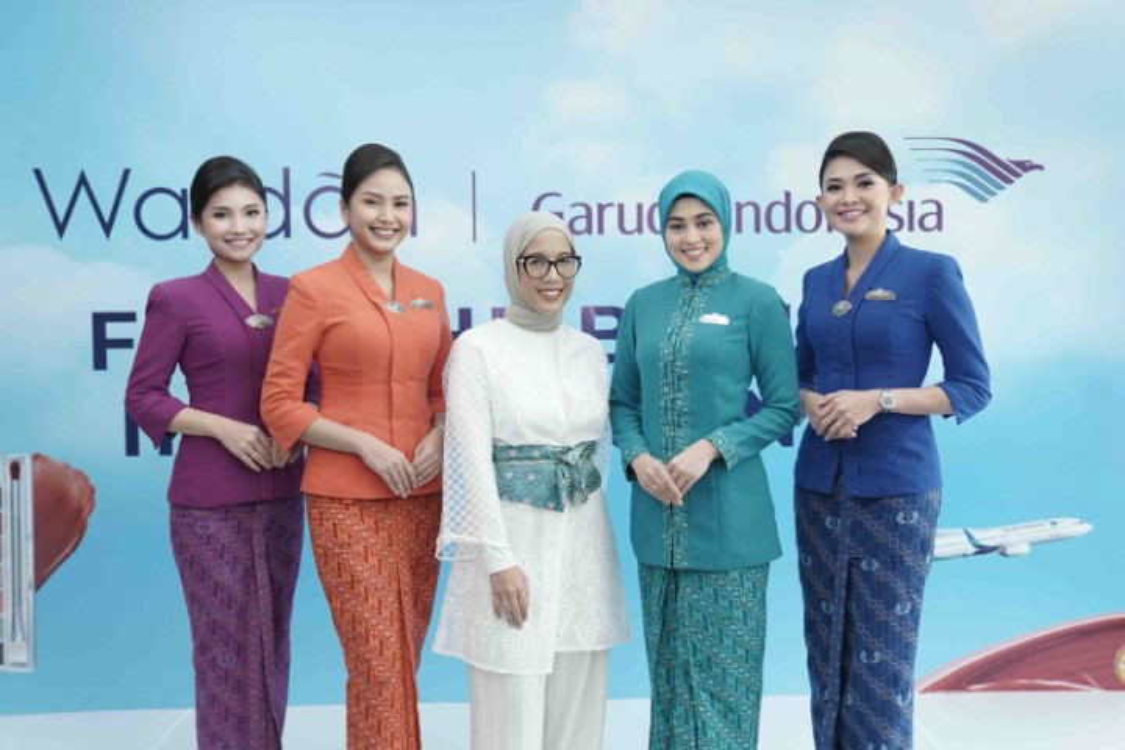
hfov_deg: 55.8
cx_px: 562
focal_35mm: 34
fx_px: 1062
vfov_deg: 38.9
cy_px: 375
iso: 1000
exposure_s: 1/160
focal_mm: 34
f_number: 2.8
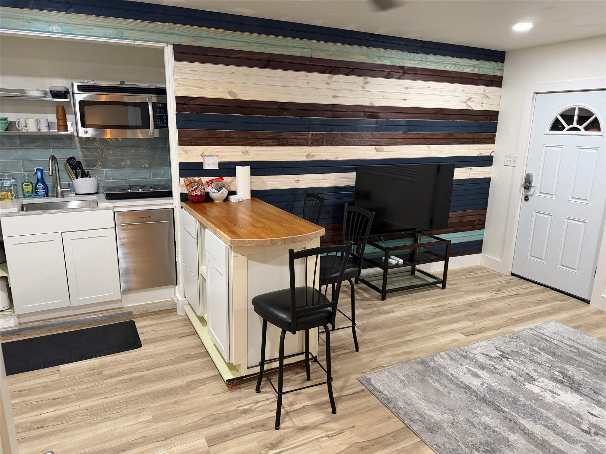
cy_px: 227
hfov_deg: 71.6
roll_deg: -1.0
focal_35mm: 24
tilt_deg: -12.0
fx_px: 420
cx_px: 303
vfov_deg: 56.8
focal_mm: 6.76
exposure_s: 1/60
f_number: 1.78
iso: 250
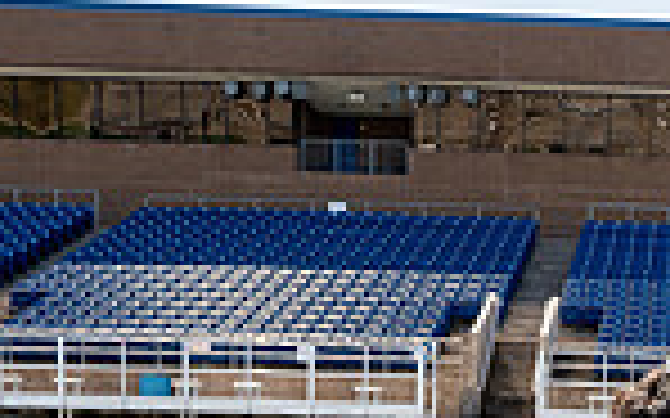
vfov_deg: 12.5
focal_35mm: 86
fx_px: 1570
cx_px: 621
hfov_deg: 23.4
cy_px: 948
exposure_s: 1/250
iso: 320
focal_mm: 28
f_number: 11
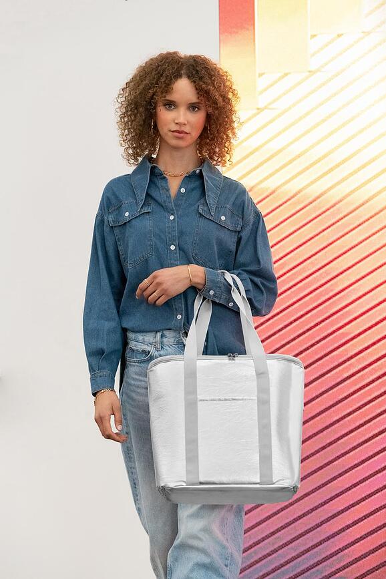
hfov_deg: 9.5
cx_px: 193
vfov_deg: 14.2
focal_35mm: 145
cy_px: 290
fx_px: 2332
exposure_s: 1/200
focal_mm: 145
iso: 5000
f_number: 4.5
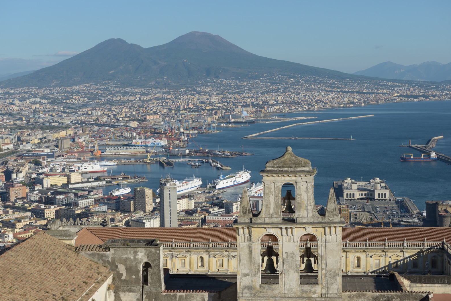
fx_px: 764
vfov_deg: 22.3
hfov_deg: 32.9
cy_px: 151
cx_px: 228
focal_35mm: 61
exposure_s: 1/640
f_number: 8
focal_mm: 60
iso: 200
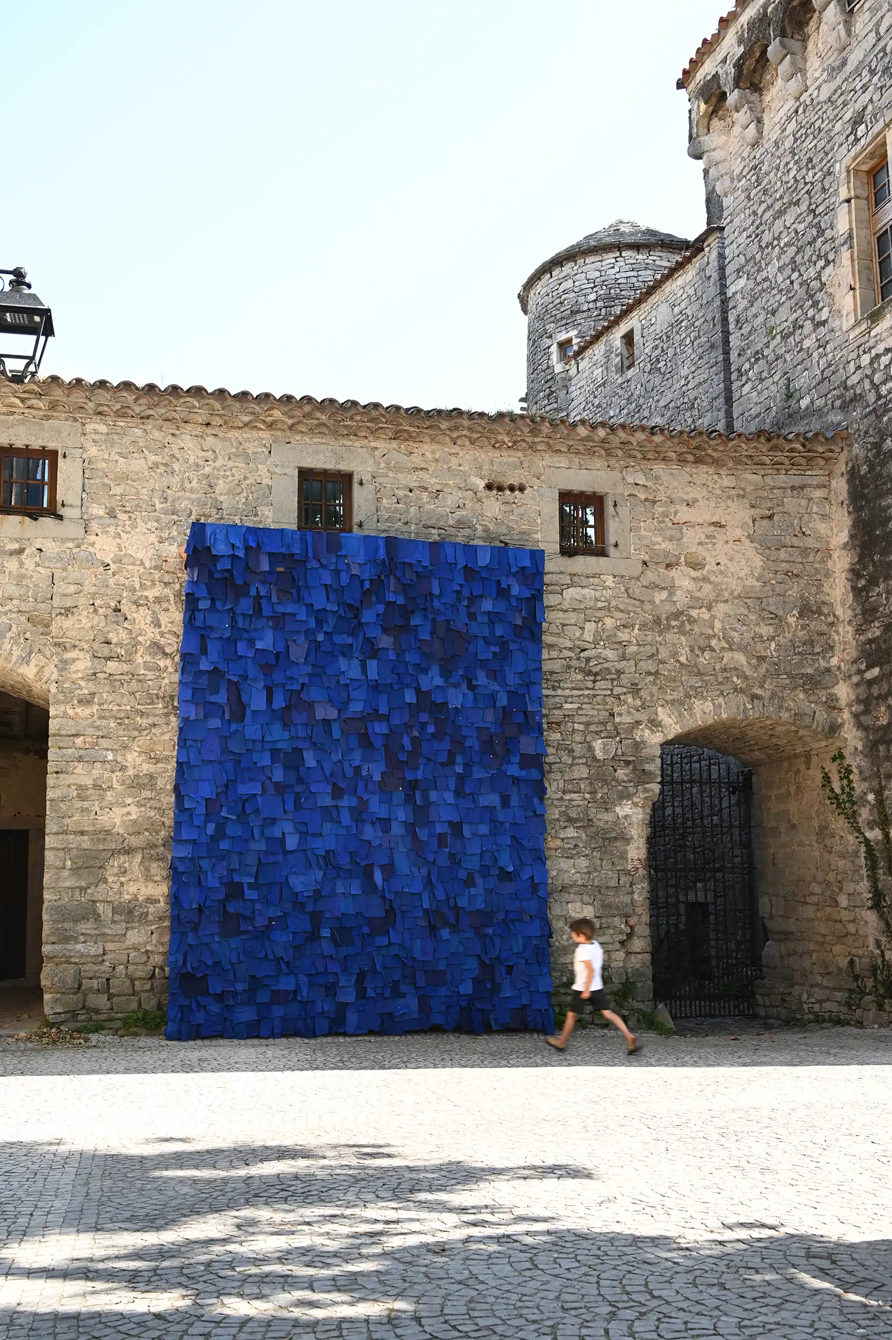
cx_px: 446
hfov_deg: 38.8
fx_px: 1265
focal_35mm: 34
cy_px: 670
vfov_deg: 55.8
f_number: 7.1
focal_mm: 34
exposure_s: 1/125
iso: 200
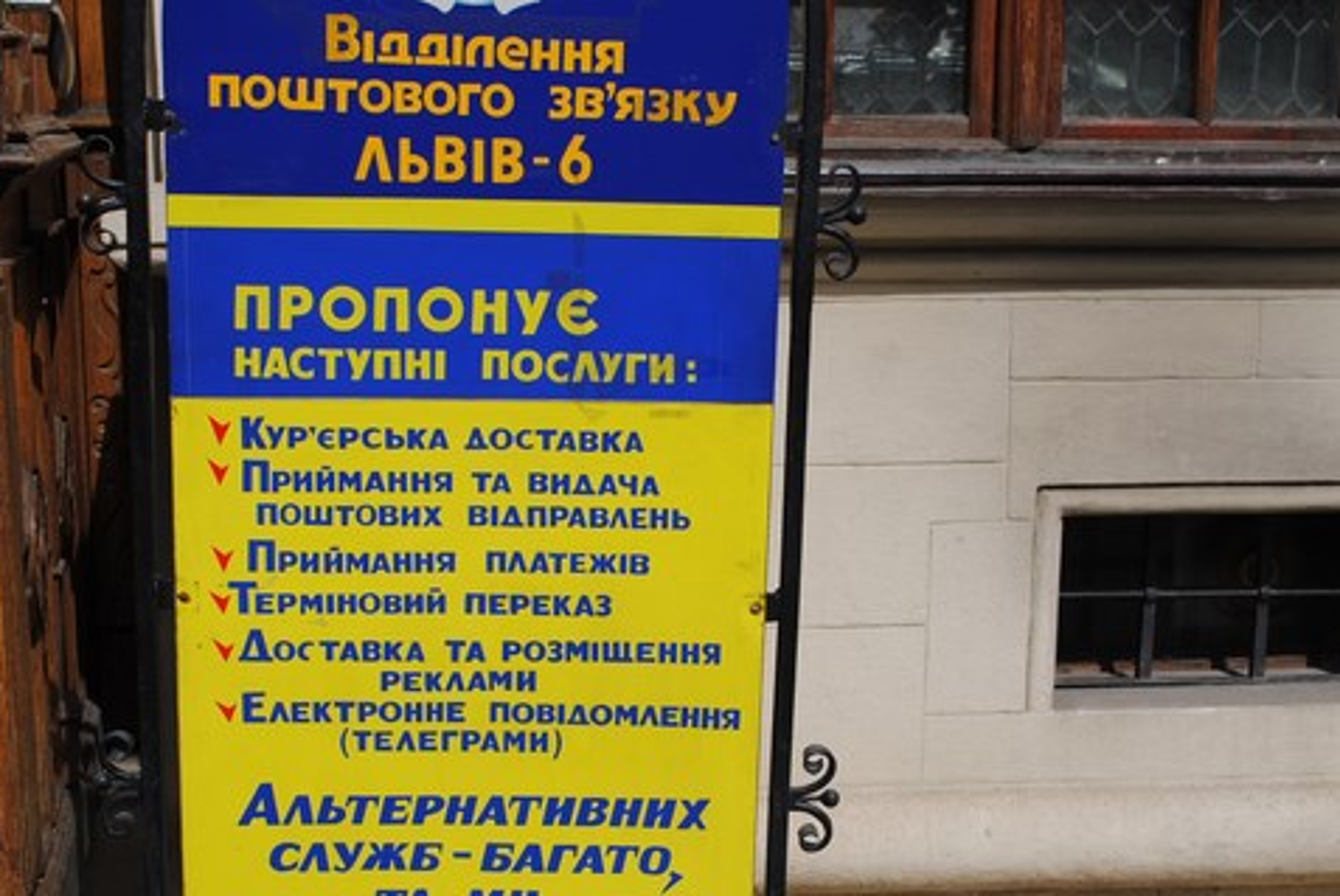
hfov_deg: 31.4
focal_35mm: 64
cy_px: 559
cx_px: 663
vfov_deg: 21.2
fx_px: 2384
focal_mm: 34
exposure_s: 1/320
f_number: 9
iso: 100
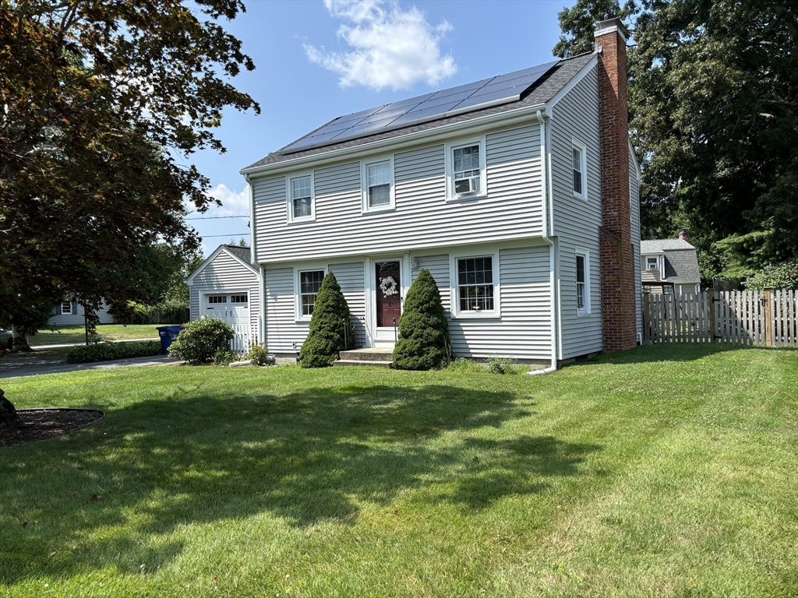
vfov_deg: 53.1
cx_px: 399
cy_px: 299
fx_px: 599
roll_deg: +1.0
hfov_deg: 67.3
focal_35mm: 26
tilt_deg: +1.4
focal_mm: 5.96
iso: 50
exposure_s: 1/2288
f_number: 1.6
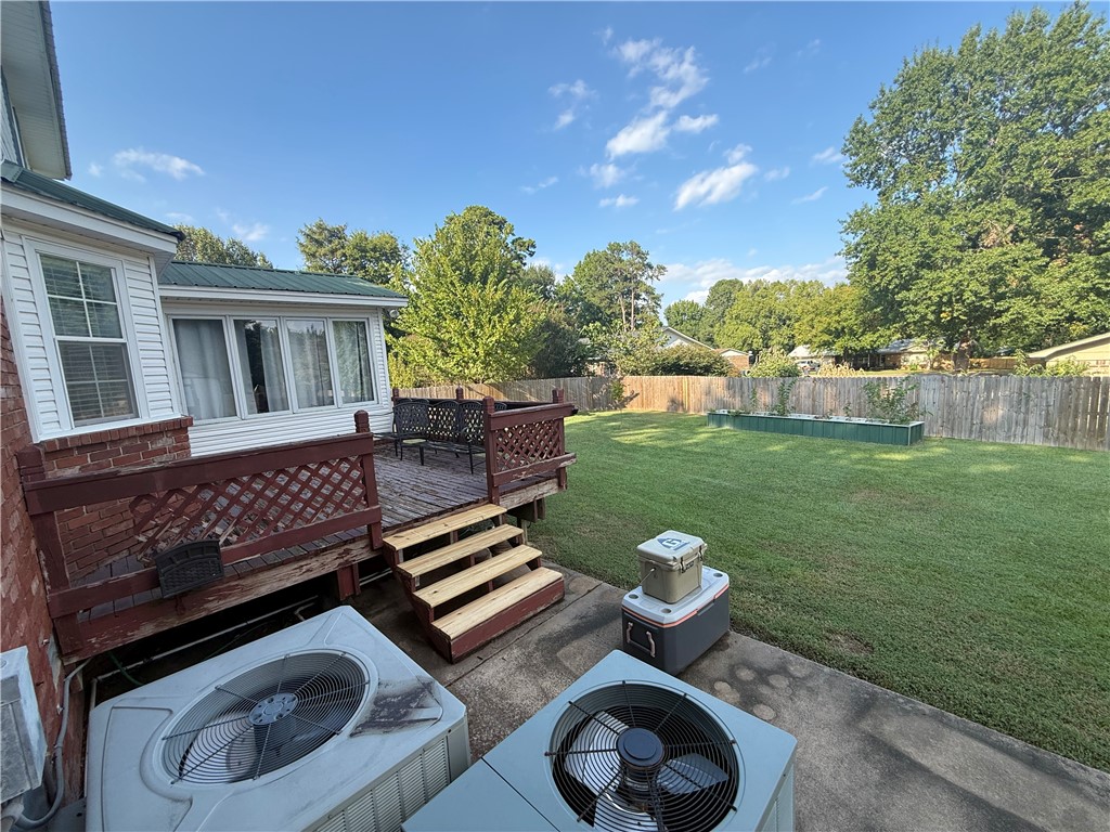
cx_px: 555
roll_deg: +4.4
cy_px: 416
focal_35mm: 14
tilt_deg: -6.4
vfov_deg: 85.7
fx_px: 449
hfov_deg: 102.1
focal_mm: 2.22
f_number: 2.2
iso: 50
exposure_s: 1/448
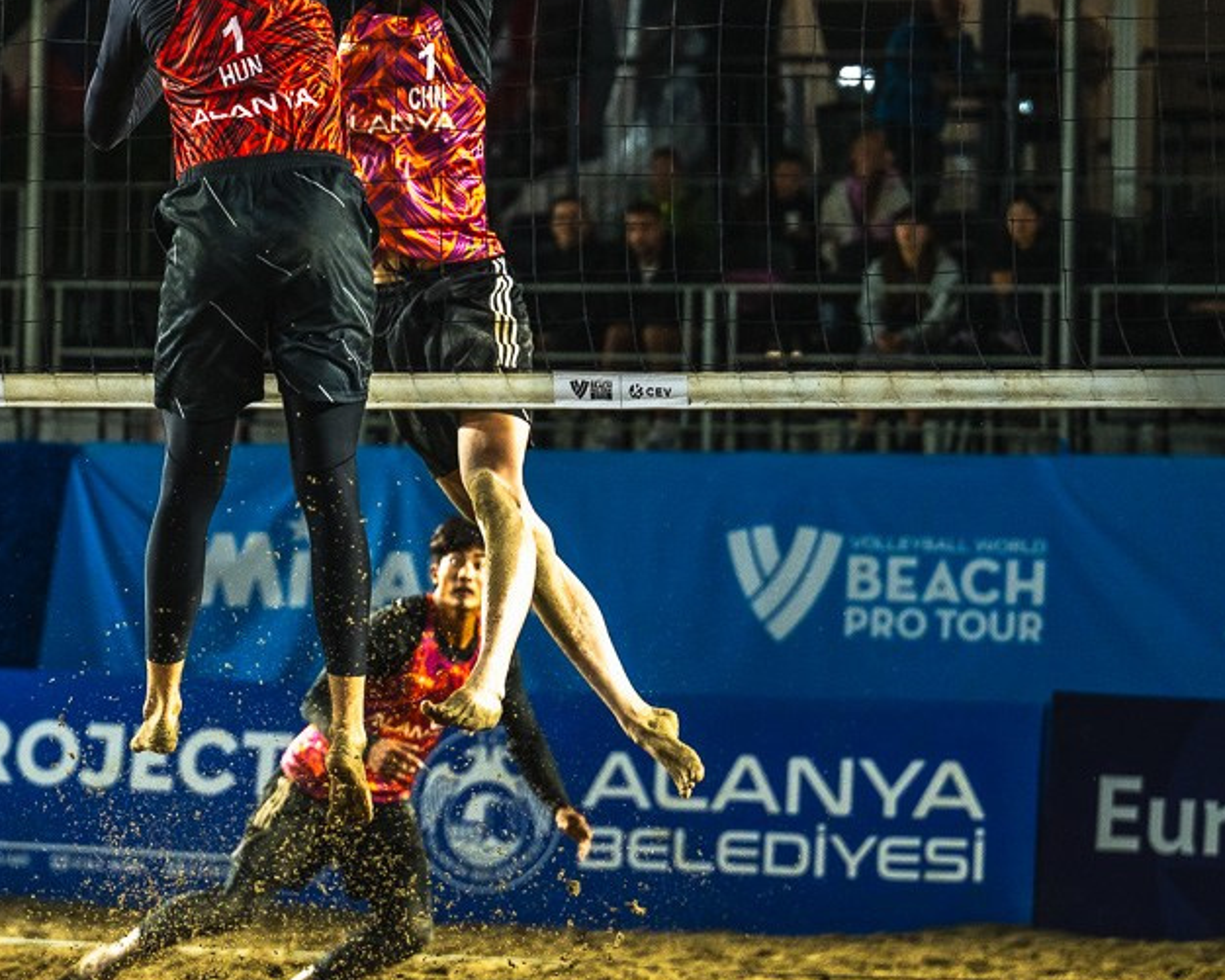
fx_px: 6745
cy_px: 334
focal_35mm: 186
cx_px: 204
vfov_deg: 8.3
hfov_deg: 10.3
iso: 1250
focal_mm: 97
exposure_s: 1/1250
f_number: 3.2
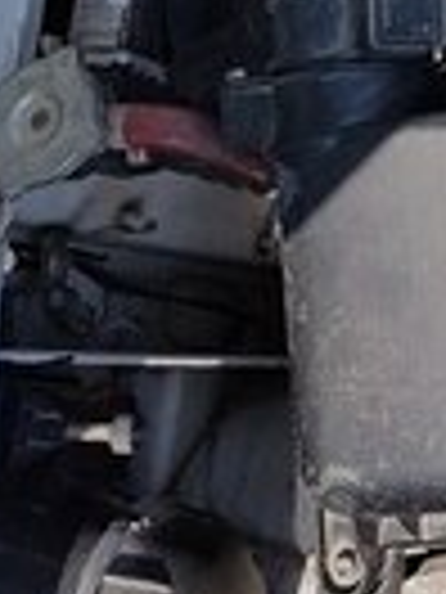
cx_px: 797
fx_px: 1684
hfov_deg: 13.6
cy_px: -346
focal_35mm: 98
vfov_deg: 17.6
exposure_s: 1/2456
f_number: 1.7
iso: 40
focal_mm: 4.2
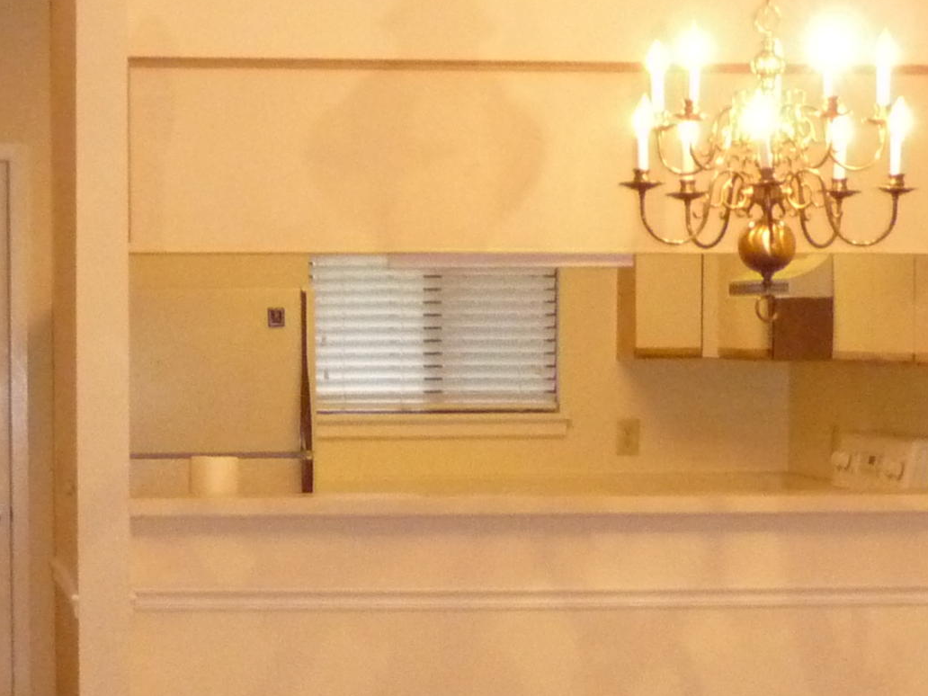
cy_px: 647
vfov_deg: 11.8
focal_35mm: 125
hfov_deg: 15.8
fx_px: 3351
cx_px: 383
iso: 640
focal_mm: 7.1
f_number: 4
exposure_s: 1/30
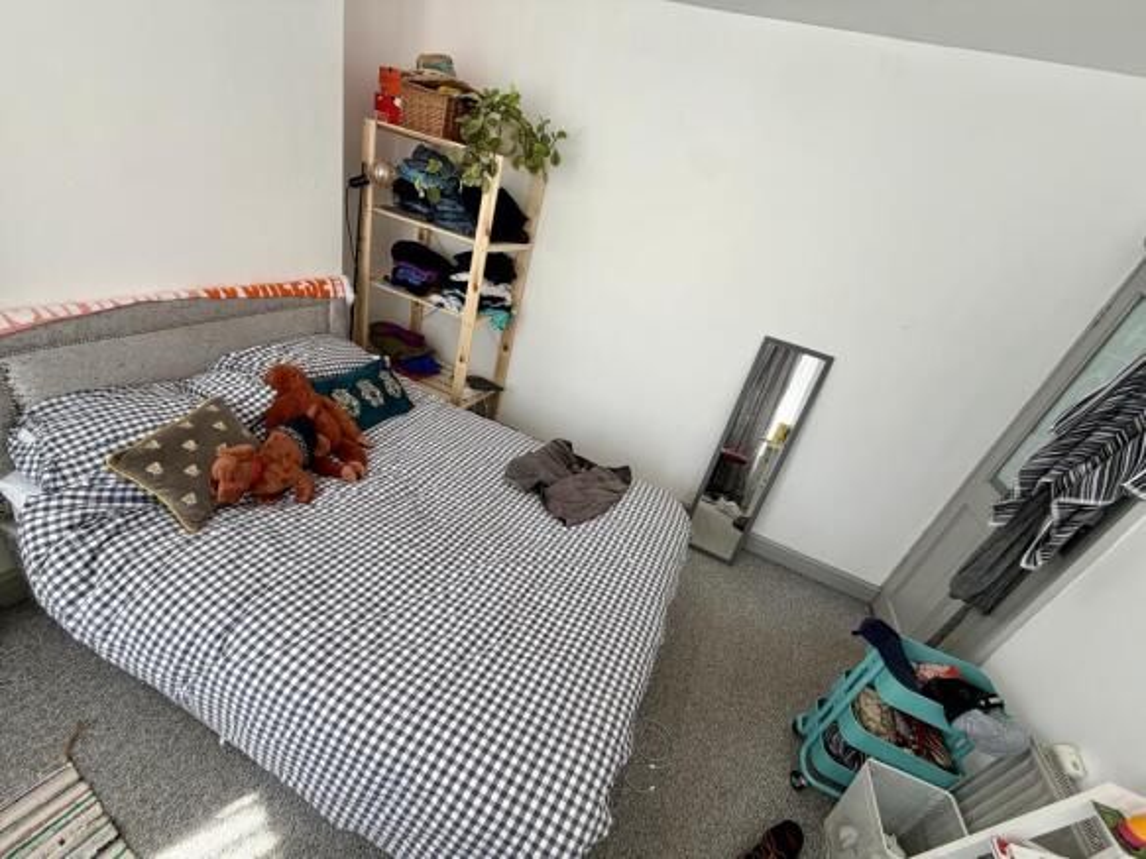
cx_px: 573
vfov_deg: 85.7
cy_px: 430
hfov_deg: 102.1
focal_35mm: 14
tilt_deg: -28.7
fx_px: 463
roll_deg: -14.1
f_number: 2.2
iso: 50
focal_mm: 2.22
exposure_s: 1/121
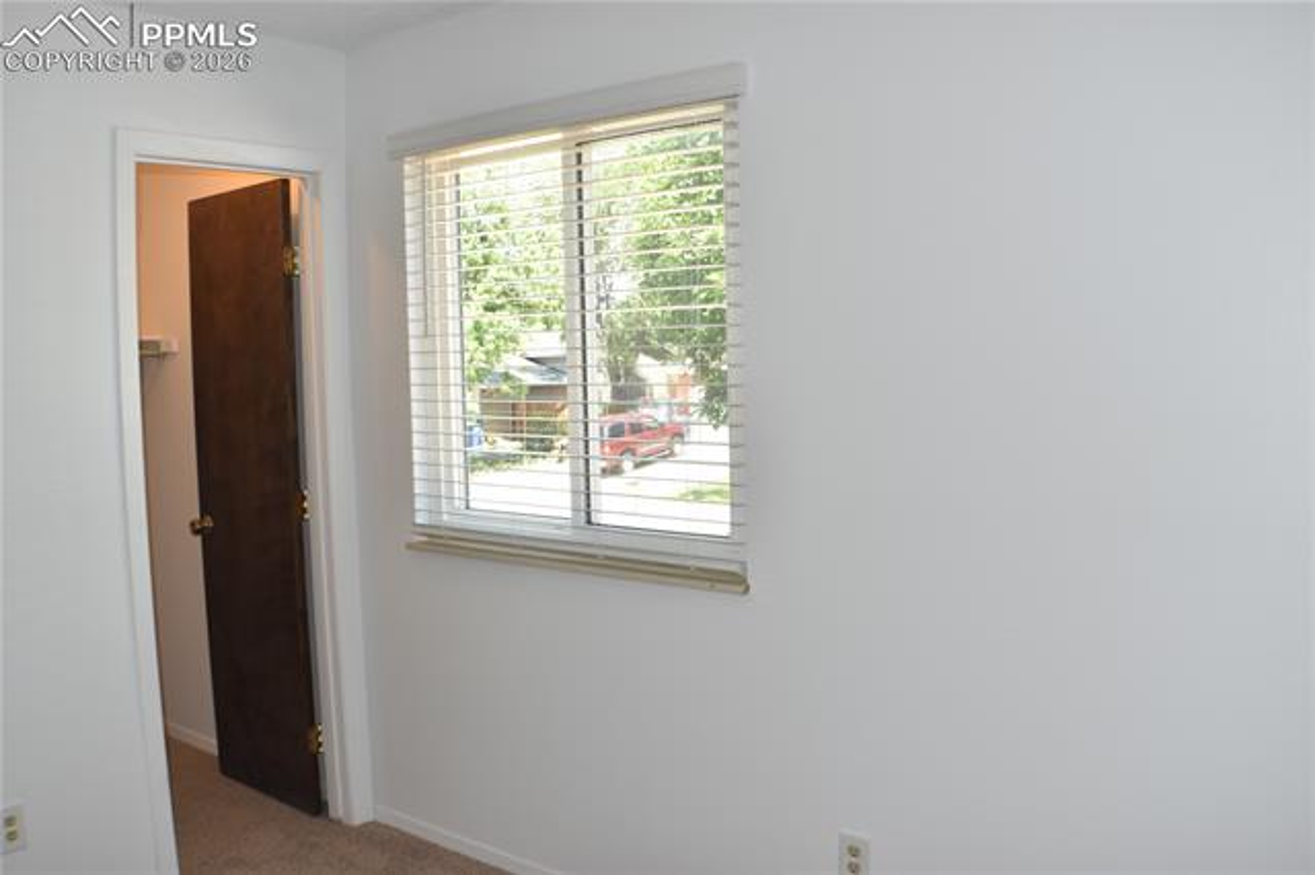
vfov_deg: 31.9
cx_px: 658
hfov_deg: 46.4
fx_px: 1533
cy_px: 438
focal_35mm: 42
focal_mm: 28
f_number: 5.6
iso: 500
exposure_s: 1/125
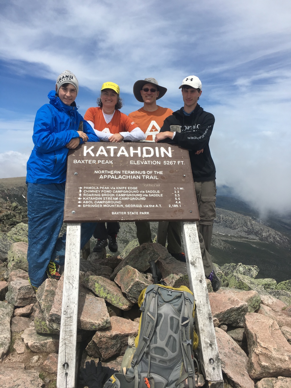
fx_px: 325
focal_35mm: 29
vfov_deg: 61.7
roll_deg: -0.2
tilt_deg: -5.6
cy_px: 194
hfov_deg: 48.2
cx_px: 146
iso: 25
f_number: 2.2
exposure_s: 1/2481
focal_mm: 4.15
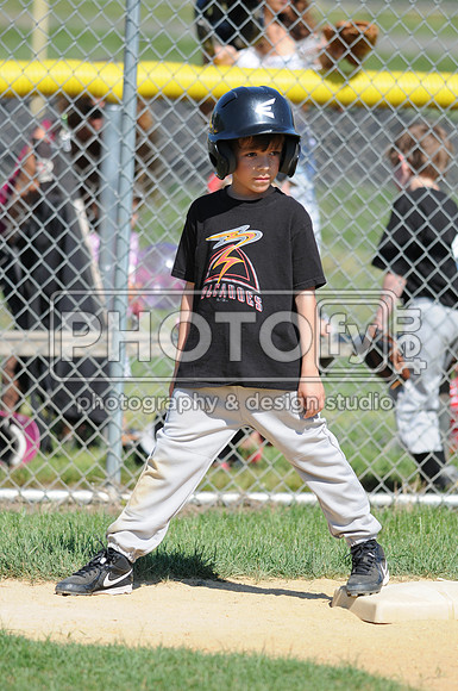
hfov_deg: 3.0
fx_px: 8613
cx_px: 229
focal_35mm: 450
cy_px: 346
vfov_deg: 4.6
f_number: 4
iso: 200
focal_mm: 300
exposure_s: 1/1250
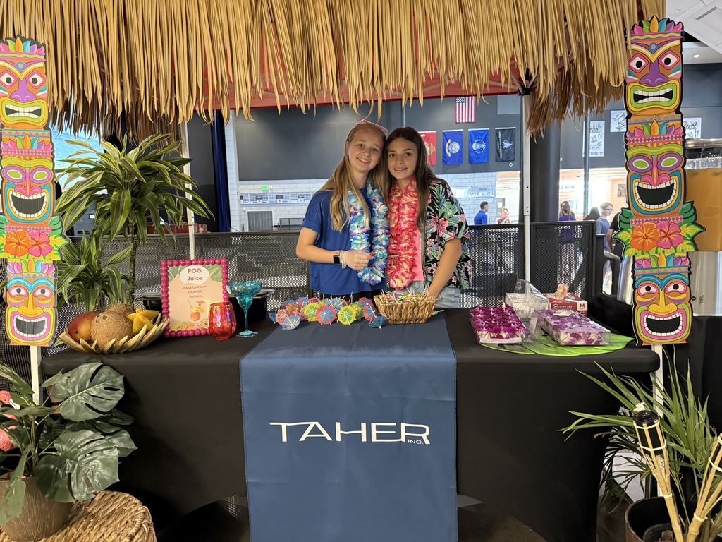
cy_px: 271
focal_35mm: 24
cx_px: 361
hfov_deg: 71.6
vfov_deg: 56.8
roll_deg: +0.9
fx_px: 501
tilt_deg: -6.4
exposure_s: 1/30
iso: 800
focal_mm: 6.76
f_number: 1.78
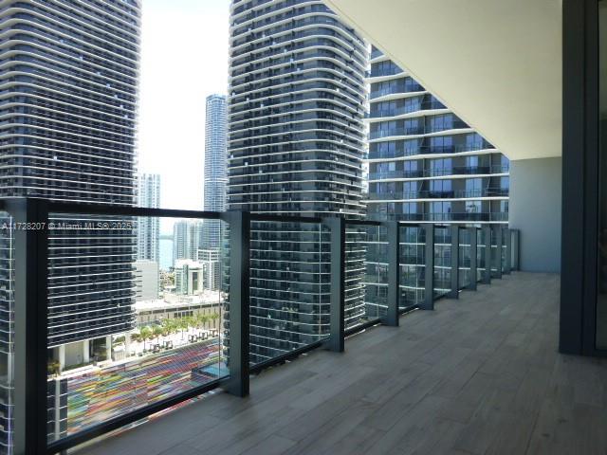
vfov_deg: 56.8
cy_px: 228
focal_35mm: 24
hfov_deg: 71.6
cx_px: 304
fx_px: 421
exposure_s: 1/200
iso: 100
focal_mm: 4.3
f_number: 4
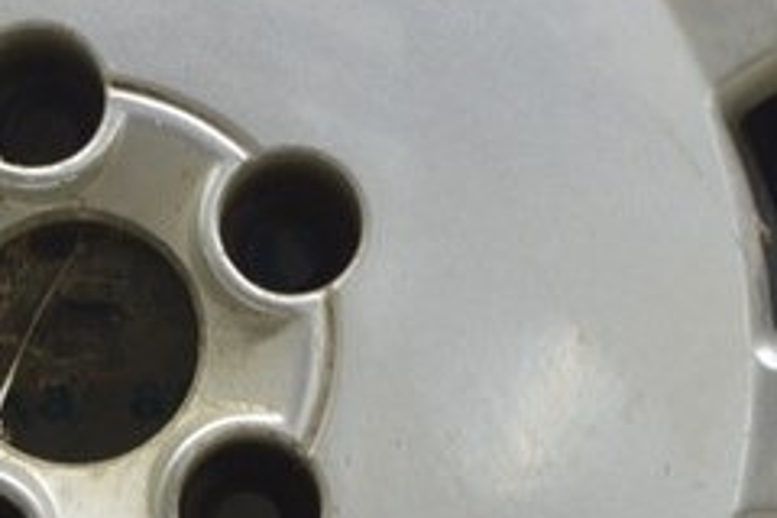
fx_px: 3863
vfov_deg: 7.7
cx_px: 104
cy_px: 335
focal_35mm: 179
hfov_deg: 11.4
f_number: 5.6
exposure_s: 1/20
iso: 400
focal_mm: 28
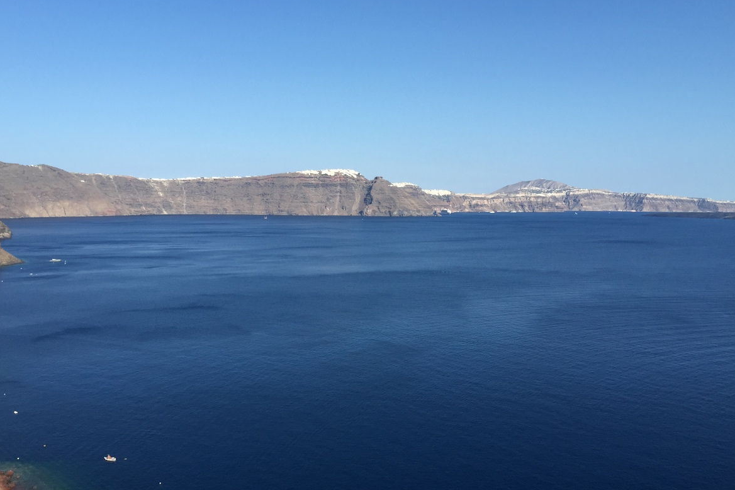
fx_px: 633
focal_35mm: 31
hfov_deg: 60.3
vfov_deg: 42.2
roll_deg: -2.2
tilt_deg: -2.3
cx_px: 366
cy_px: 209
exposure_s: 1/1980
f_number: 2.2
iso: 32
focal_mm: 4.15
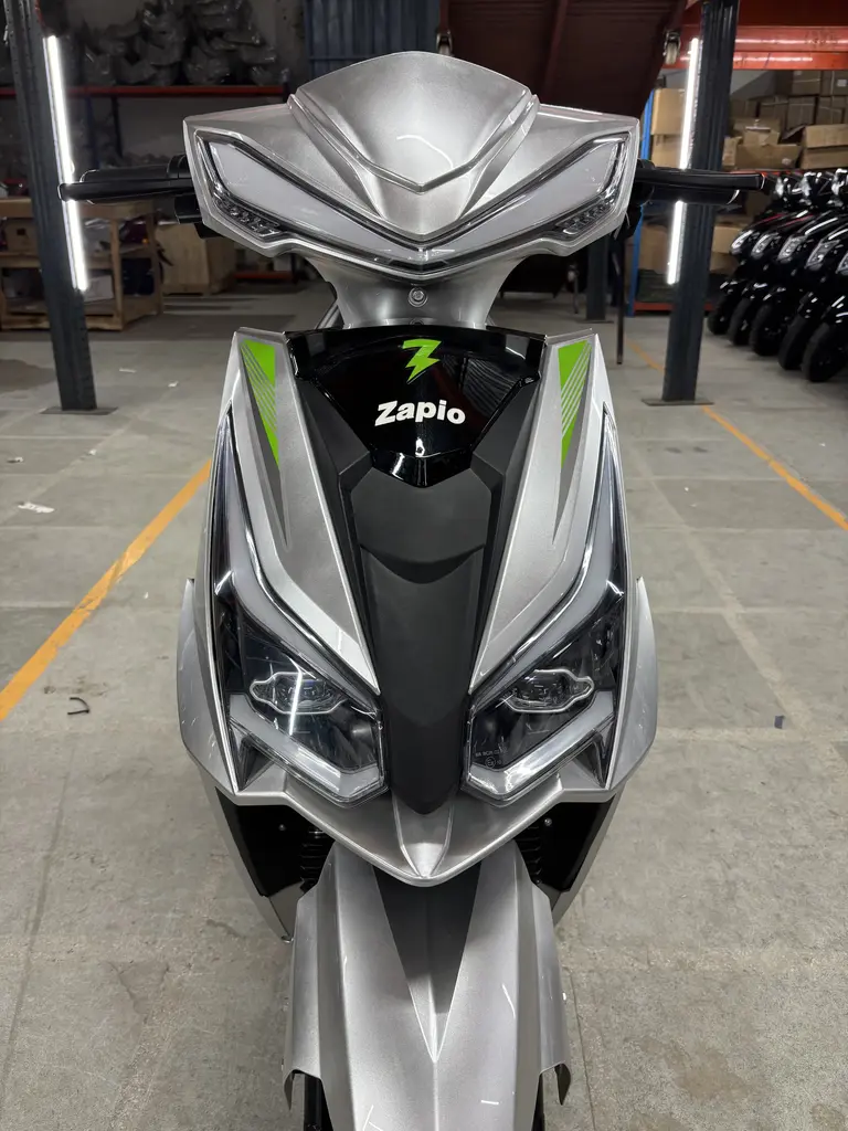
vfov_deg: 67.3
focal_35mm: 26
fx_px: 849
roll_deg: -1.5
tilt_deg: -23.7
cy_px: 566
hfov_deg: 53.1
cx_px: 424
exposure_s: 1/50
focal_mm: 5.96
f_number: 1.6
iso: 80
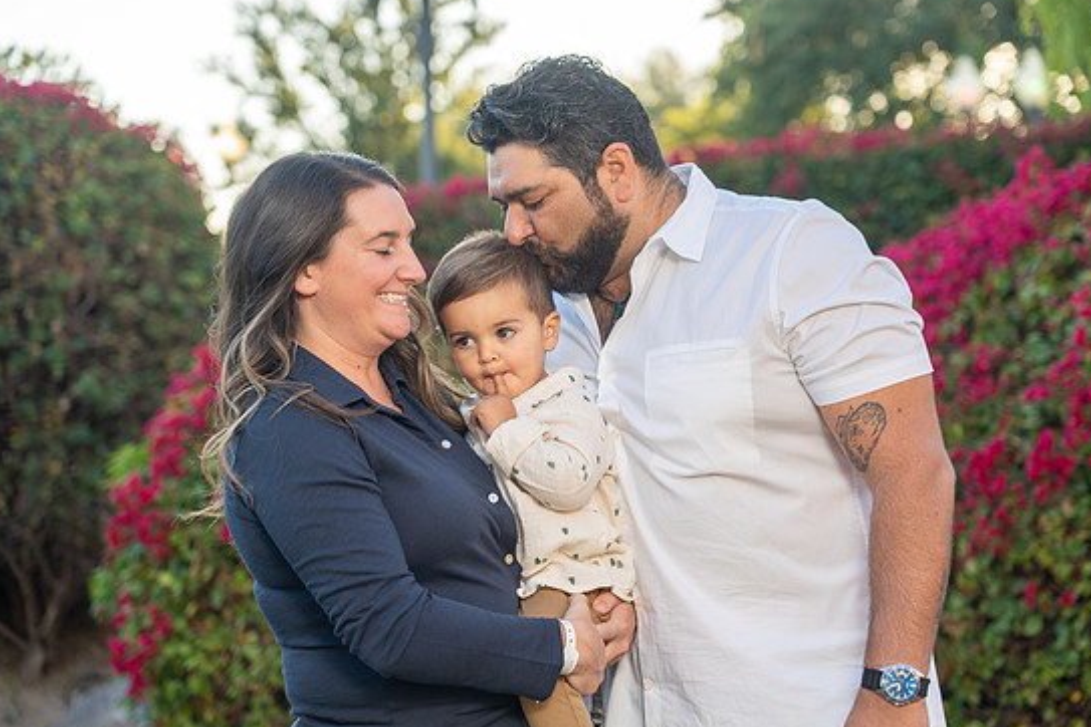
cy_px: 358
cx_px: 579
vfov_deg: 14.7
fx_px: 2818
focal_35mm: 93
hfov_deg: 21.9
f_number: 4
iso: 160
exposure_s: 1/200
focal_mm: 87
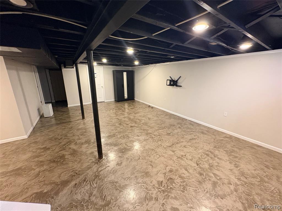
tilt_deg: -15.2
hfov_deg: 102.1
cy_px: 106
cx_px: 141
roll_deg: -0.3
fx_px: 114
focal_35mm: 14
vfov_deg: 85.7
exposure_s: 1/60
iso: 500
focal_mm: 2.22
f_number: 2.2
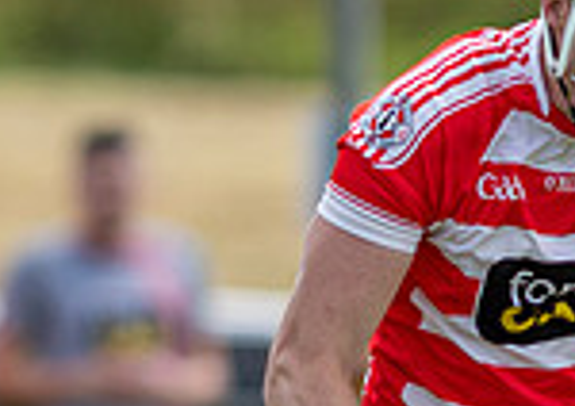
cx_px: 530
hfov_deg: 0.9
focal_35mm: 2192
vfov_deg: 0.7
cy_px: 540
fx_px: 35668
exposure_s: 1/1250
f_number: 2.8
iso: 100
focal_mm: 300
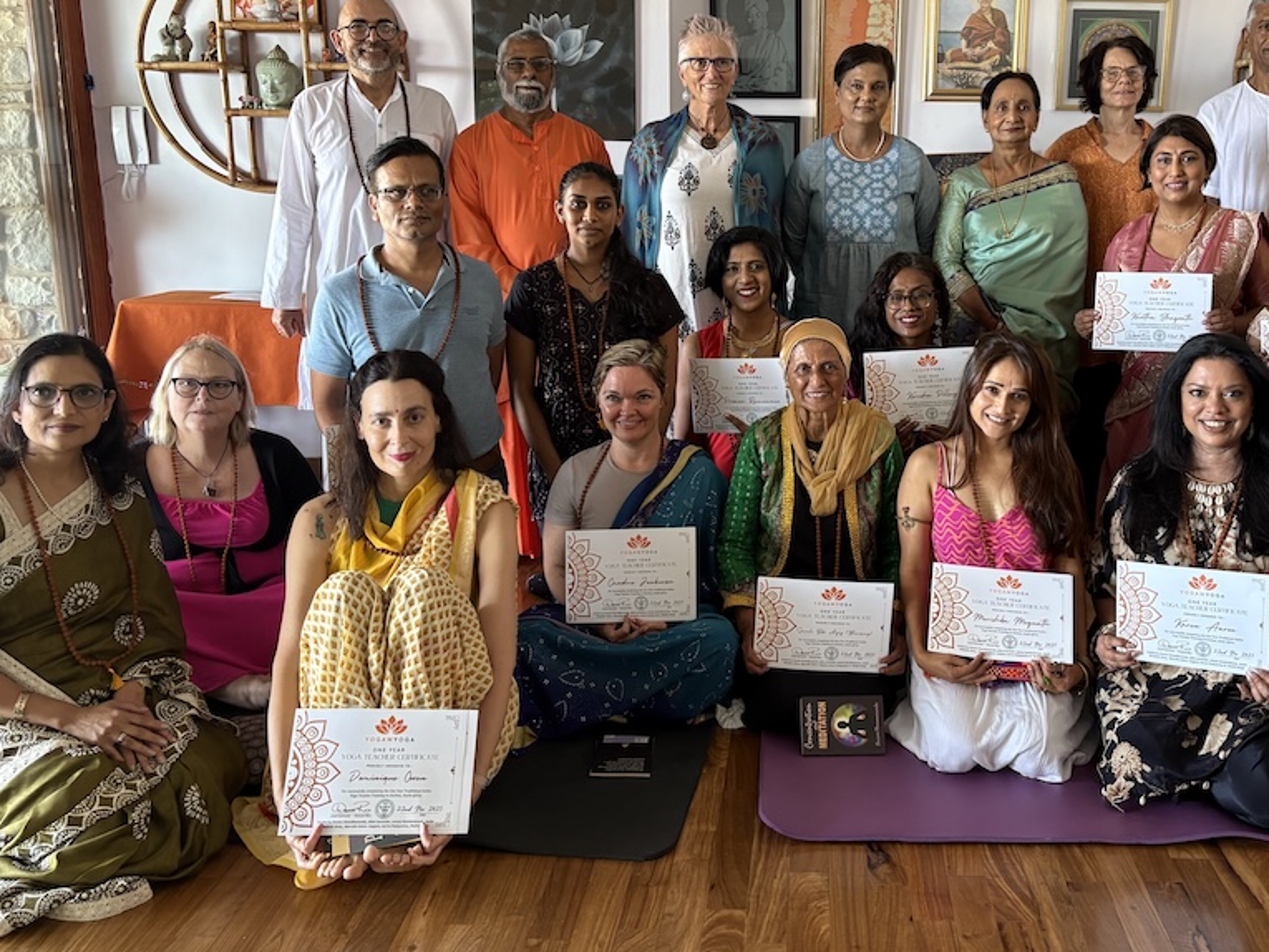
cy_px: 383
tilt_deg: -9.4
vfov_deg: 41.6
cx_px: 801
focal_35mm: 34
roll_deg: +0.7
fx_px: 1247
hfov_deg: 53.3
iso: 250
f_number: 1.6
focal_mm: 5.96
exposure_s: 1/60
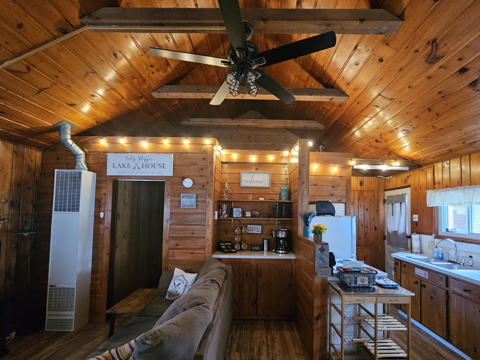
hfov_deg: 98.0
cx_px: 255
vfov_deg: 81.3
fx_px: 208
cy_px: 205
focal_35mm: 15
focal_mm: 2.2
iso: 800
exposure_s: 1/24
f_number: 2.2
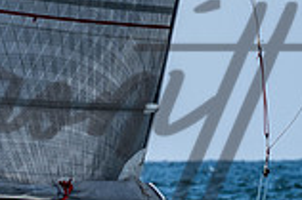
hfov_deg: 1.9
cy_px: 220
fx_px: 8975
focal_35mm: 1071
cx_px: -96
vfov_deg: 1.3
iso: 200
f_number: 6.3
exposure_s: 1/1250
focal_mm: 200
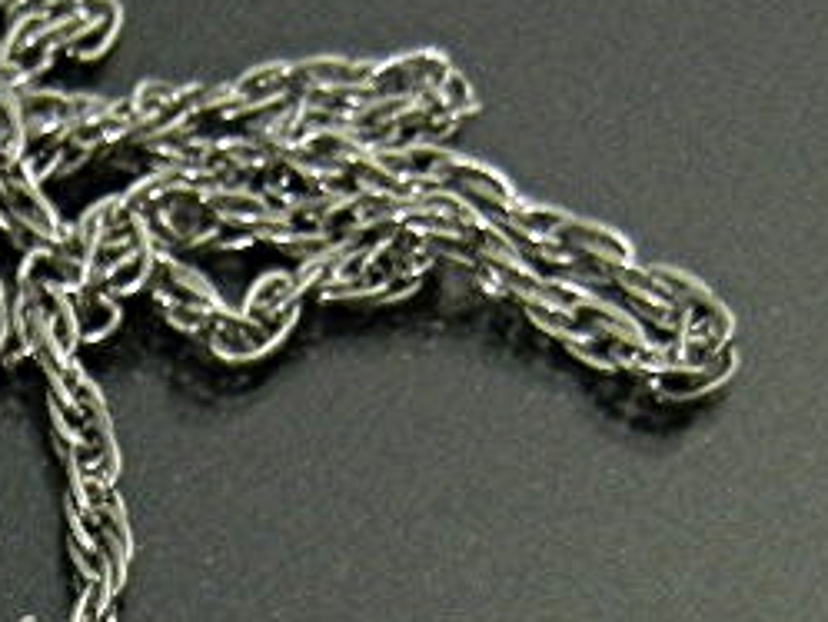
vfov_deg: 10.2
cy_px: 971
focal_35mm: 140
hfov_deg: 13.6
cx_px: -200
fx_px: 3350
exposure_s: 1/30
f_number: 7.2
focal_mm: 6.2
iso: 437
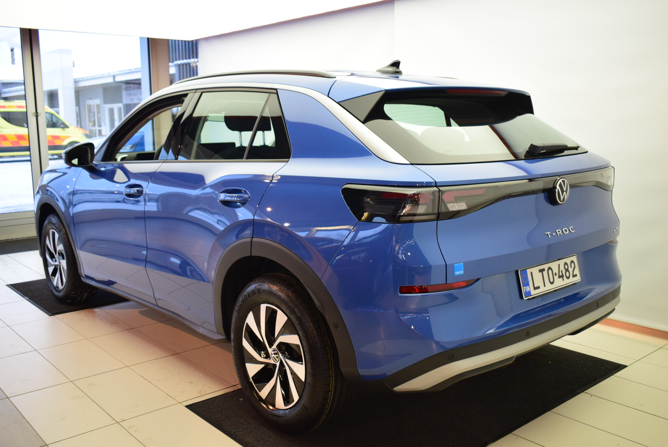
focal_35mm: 34
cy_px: 224
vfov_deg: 38.4
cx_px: 334
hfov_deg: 55.1
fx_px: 641
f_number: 3.8
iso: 1600
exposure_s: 1/160
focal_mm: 23
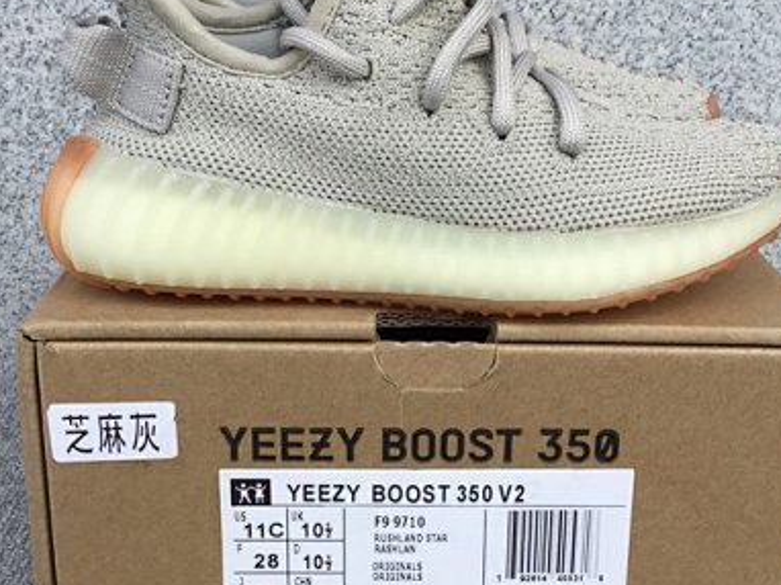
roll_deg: -0.8
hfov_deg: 36.8
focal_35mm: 52
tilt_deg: -17.5
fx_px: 1172
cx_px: 417
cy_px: 276
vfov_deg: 28.0
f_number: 2.4
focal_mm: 3.3
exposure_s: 1/384
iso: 25
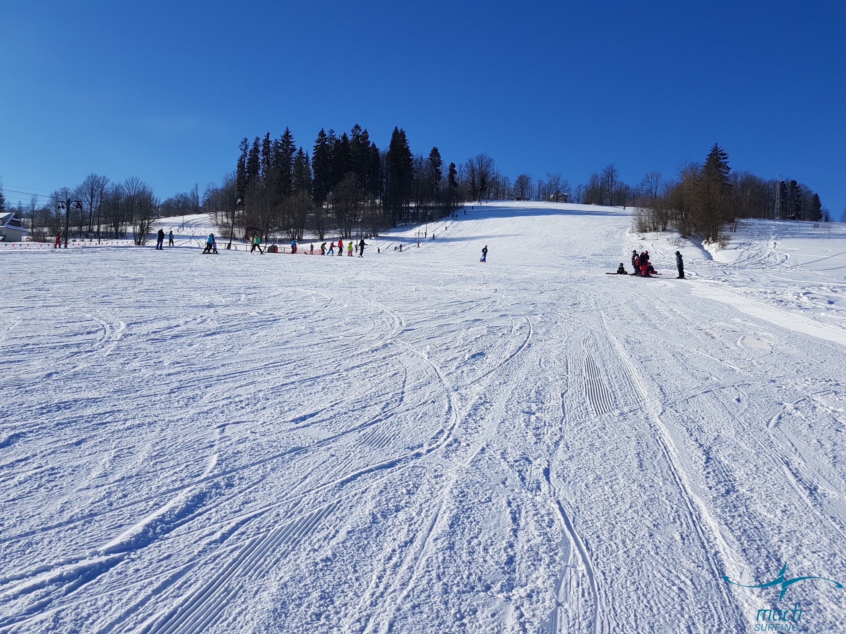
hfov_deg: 67.3
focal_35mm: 26
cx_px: 423
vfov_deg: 53.1
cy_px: 317
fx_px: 635
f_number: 1.7
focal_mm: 4.2
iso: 40
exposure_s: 1/3824
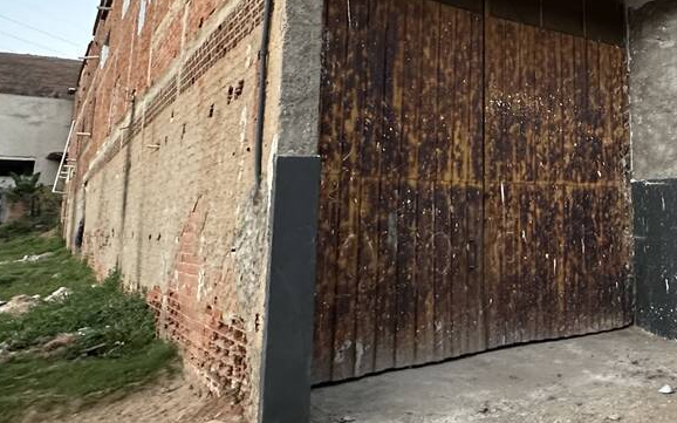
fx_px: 683
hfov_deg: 49.8
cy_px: 101
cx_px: 535
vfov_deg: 33.7
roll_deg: +1.0
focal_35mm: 37
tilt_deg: +12.1
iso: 640
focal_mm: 2.22
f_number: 2.2
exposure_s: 1/60
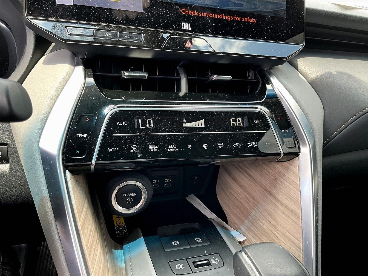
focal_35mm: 29
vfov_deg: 48.2
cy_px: 138
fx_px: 308
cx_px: 184
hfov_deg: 61.7
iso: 40
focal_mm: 3
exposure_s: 1/122
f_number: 1.8
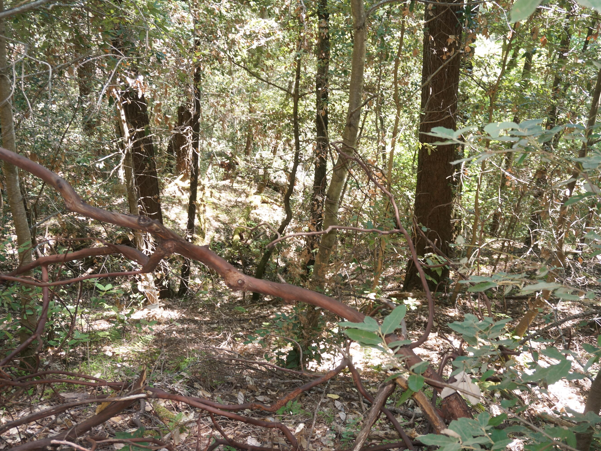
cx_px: 322
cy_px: 225
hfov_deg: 51.3
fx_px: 625
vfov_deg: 39.7
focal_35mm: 36
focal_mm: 22
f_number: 4
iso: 500
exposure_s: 1/60
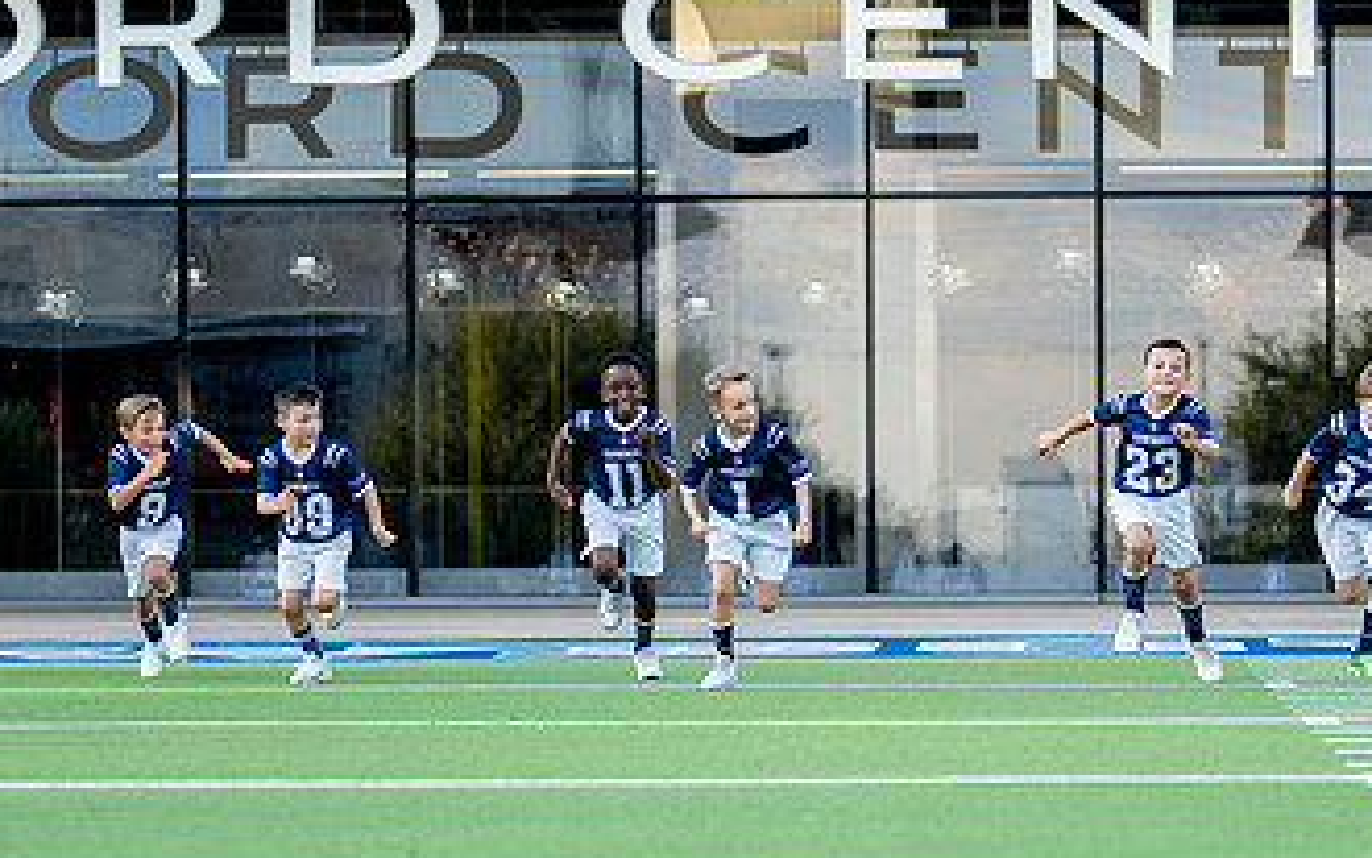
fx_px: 7554
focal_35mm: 202
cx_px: 862
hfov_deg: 10.4
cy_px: 693
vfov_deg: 6.5
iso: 125
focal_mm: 50
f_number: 1.2
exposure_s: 1/1600
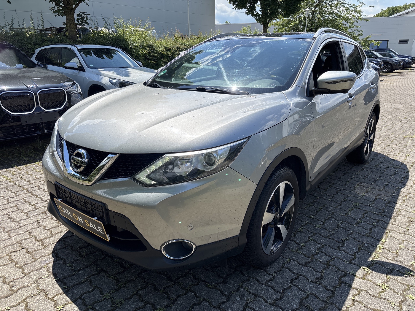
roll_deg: +0.6
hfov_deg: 67.3
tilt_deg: -18.2
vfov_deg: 53.1
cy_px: 156
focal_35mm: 26
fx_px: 312
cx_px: 208
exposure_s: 1/2710
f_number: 1.6
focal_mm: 5.96
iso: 50
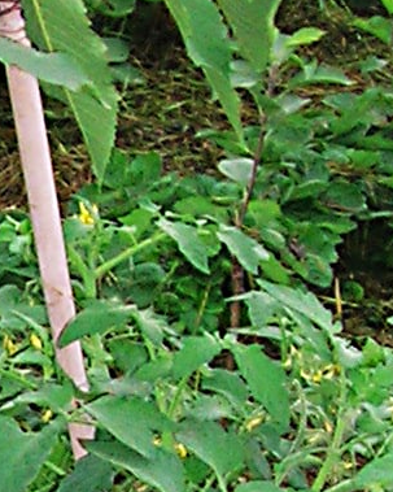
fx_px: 3258
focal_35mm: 224
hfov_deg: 6.7
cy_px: 650
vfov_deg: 8.5
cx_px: -354
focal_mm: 6.4
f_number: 3
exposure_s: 1/60.1
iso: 85
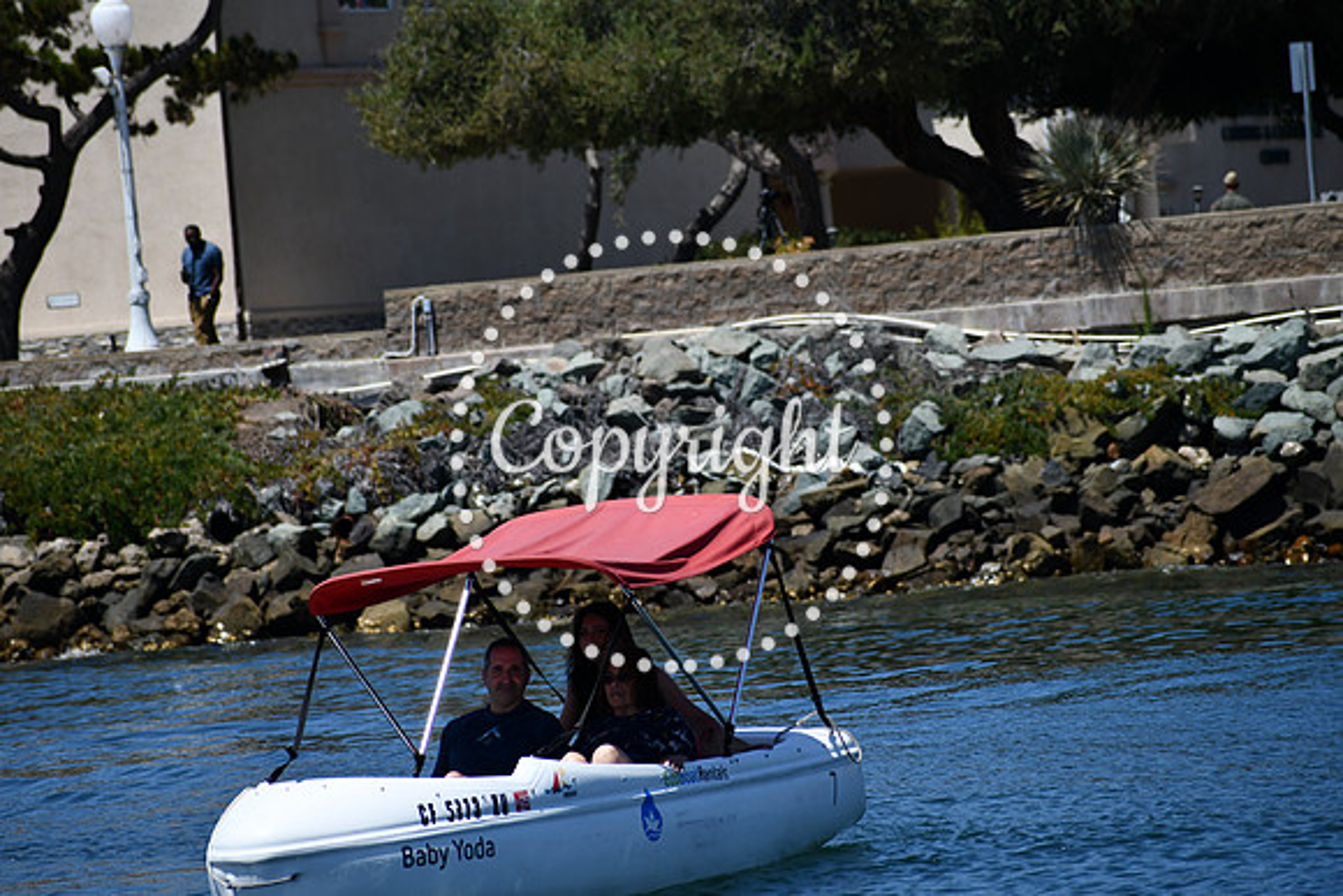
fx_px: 12313
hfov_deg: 6.2
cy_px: 448
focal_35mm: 330
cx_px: 672
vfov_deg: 4.2
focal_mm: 220
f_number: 7.1
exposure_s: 1/1600
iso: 200
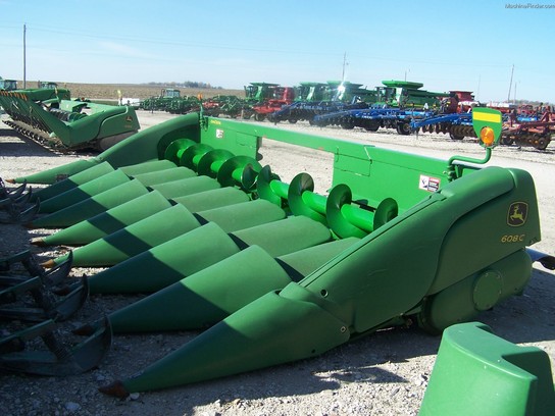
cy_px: 208
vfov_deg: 37.7
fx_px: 609
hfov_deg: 49.0
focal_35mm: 38
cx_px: 278
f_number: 4
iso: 80
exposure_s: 1/500
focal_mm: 6.3
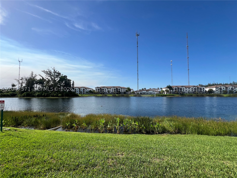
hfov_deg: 106.2
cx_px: 118
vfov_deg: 89.9
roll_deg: +0.6
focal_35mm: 13
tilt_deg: +3.8
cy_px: 89
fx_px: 89
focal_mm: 1.57
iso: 32
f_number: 1.8
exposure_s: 1/2053
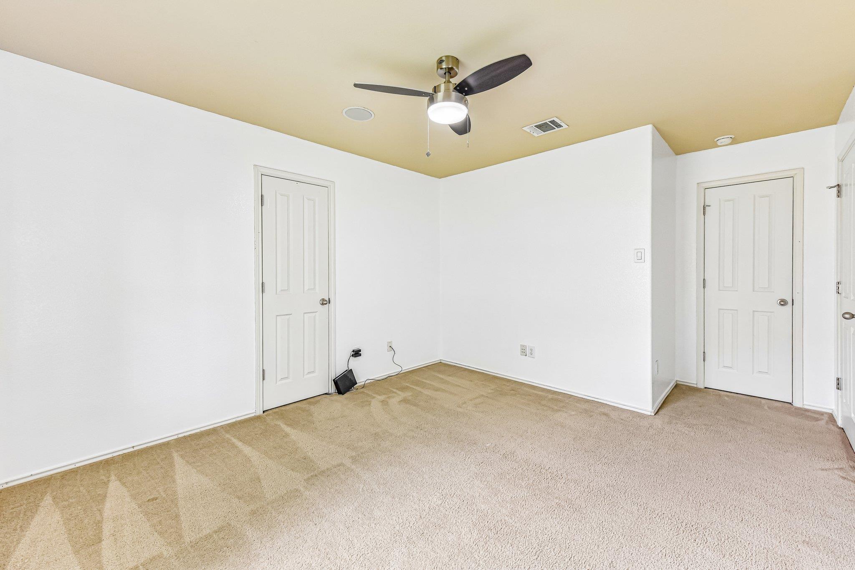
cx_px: 428
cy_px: 285
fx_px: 332
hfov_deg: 104.3
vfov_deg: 81.2
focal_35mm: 14
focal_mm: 14
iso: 400
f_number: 8
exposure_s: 1/15
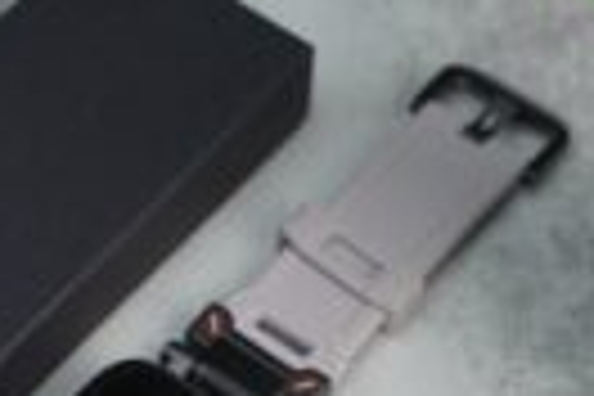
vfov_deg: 8.6
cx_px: -4
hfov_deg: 12.9
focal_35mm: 157
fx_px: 2590
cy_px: 515
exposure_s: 1/160
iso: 1600
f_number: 4
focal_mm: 52
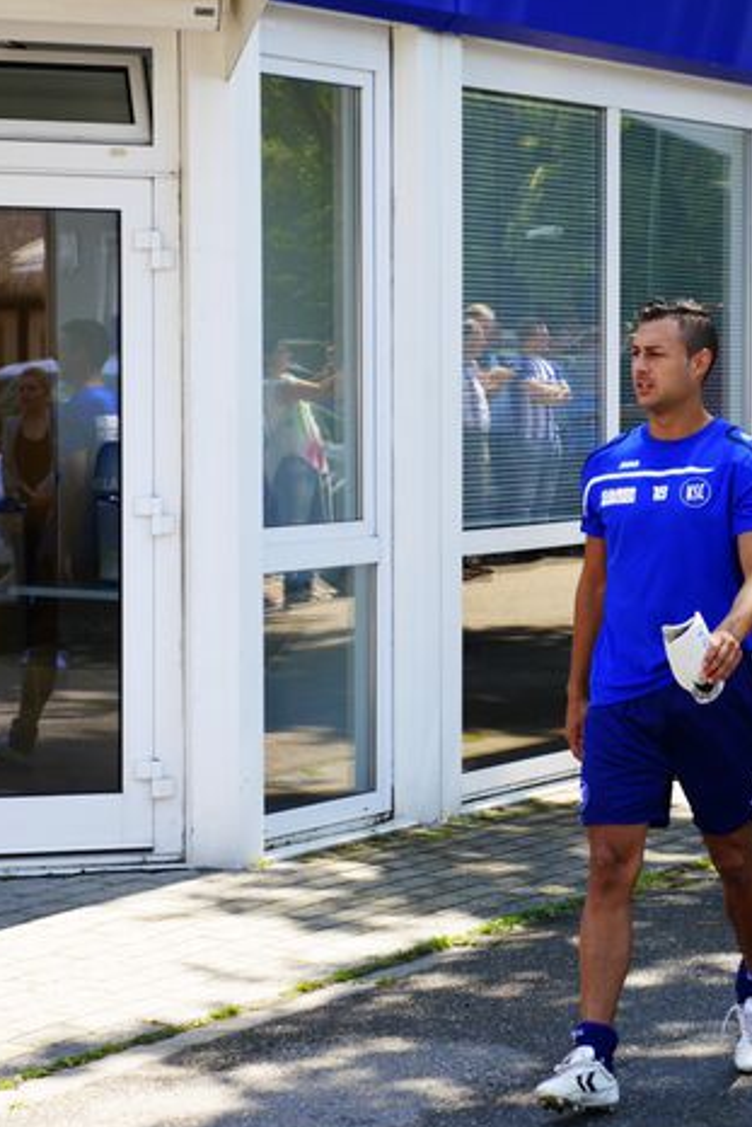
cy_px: 574
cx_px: 684
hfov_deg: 11.4
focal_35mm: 120
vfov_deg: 17.1
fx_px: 3757
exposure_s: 1/200
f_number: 6.3
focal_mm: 42
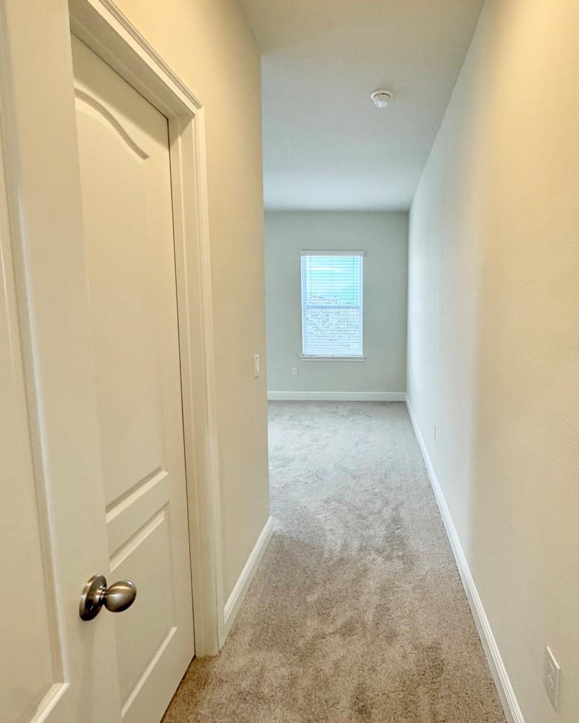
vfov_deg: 83.3
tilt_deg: -6.3
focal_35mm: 19
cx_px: 370
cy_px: 358
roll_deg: -0.7
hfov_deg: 69.5
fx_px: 407
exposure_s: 1/120
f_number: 2.2
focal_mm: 2.22
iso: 320
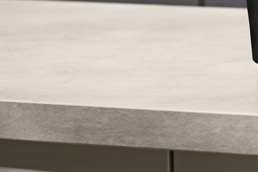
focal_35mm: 297
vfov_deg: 4.6
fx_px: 2129
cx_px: 272
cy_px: -78
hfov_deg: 6.9
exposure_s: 1/200
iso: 64
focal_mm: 85
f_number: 8
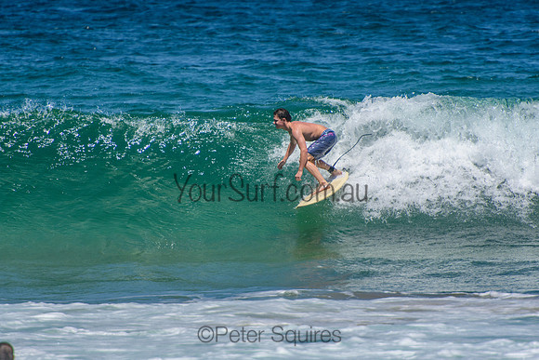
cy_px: 180
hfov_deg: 3.4
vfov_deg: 2.3
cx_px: 270
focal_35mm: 600
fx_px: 8985
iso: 220
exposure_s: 1/2000
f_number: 5.6
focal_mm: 400
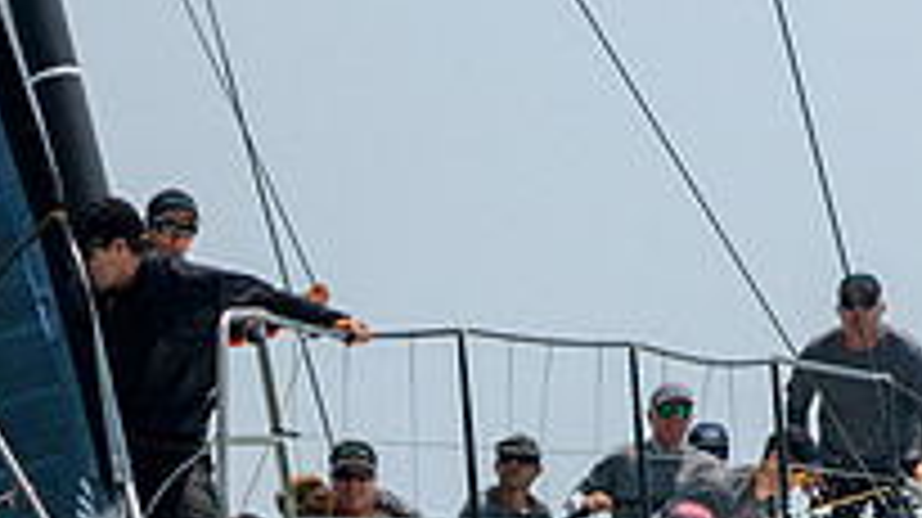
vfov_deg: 2.3
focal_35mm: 525
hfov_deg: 4.1
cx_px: 346
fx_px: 12827
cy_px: 750
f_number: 5
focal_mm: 165
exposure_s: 1/3200
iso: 250
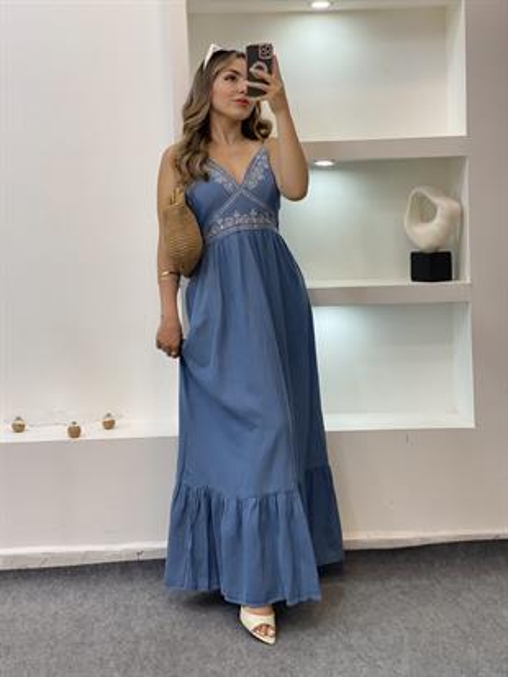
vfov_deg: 36.8
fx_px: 1017
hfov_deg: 28.0
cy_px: 338
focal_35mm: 52
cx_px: 254
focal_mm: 6
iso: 80
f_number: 2
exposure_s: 1/100
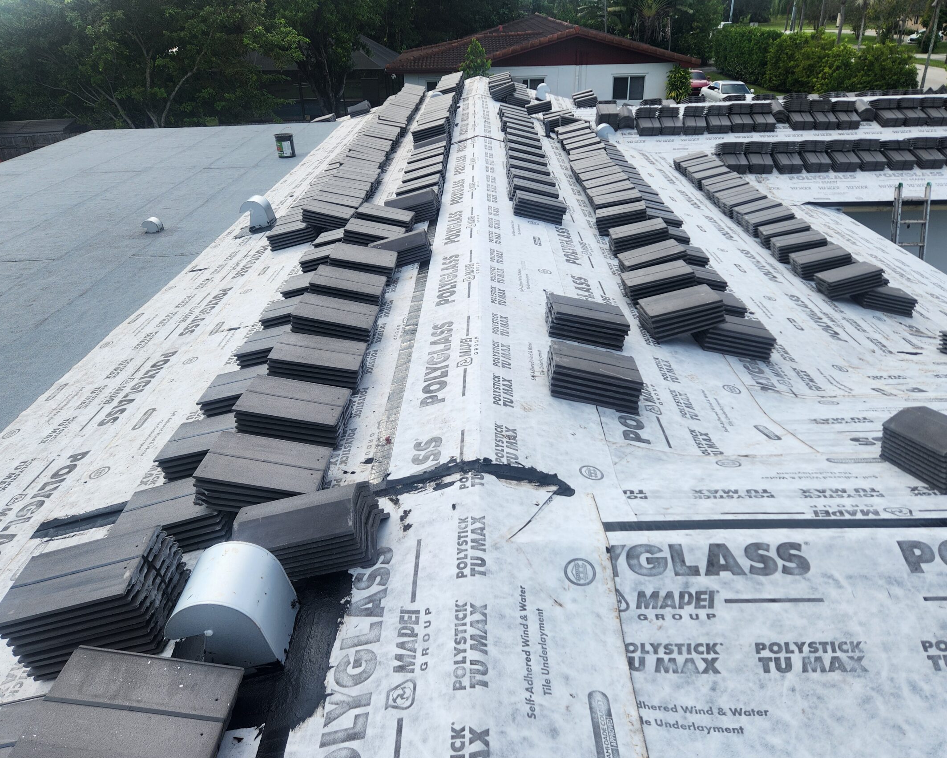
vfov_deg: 53.1
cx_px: 492
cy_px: 413
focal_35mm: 27
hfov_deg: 64.1
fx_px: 757
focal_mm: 5.4
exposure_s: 1/1533
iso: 20
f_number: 1.8
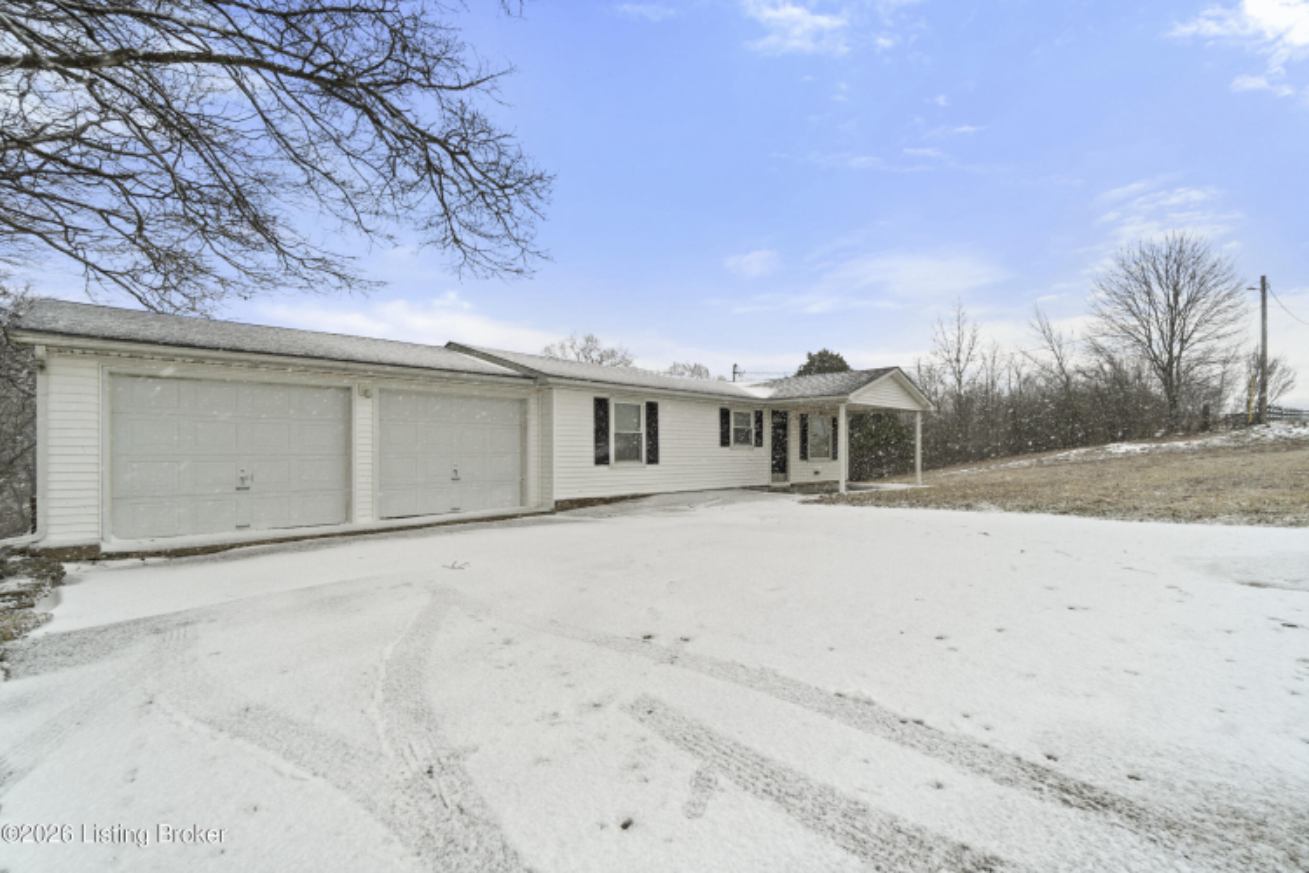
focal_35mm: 15
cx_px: 654
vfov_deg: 77.3
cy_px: 436
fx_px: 545
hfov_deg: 100.4
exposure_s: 1/200
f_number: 8
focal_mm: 10
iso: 400
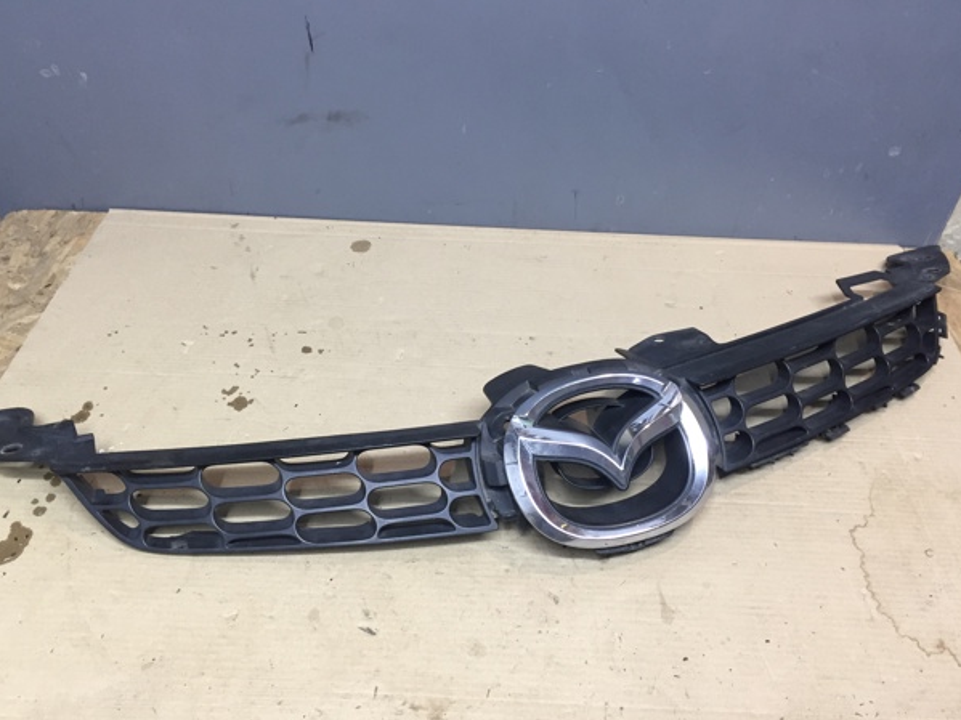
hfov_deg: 58.4
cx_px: 485
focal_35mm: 31
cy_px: 374
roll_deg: -4.4
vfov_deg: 45.4
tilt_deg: -42.5
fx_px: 860
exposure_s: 1/33
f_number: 2.2
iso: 64
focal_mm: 4.15
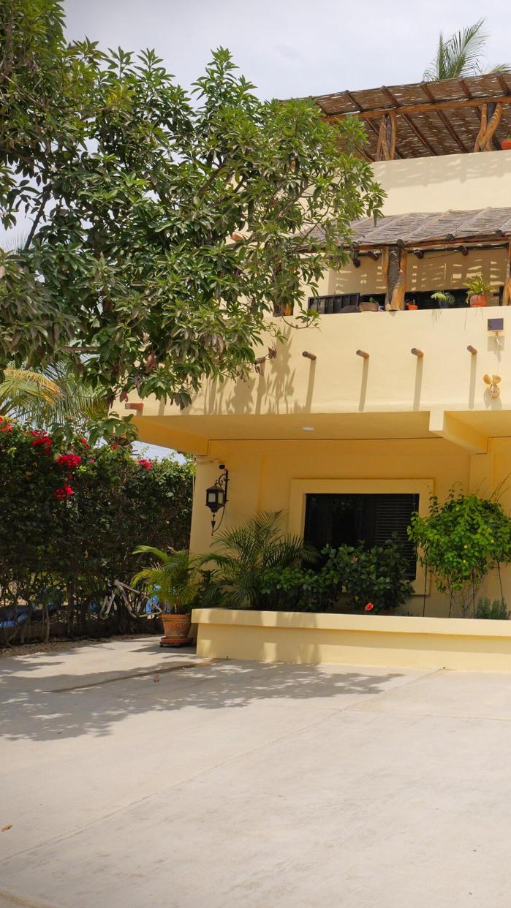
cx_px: 555
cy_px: 447
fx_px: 819
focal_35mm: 34
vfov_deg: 58.0
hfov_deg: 31.1
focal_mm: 21
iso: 800
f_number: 11
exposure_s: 1/2500
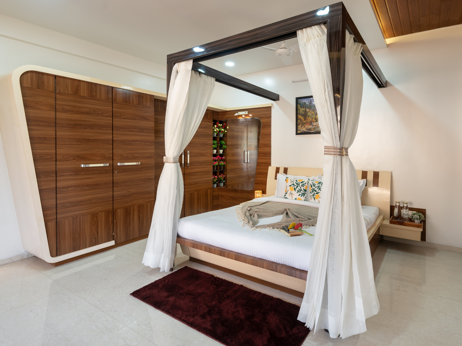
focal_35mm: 18
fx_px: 240
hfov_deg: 87.4
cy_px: 171
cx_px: 255
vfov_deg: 71.6
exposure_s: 1/10
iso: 250
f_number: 7.1
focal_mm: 16
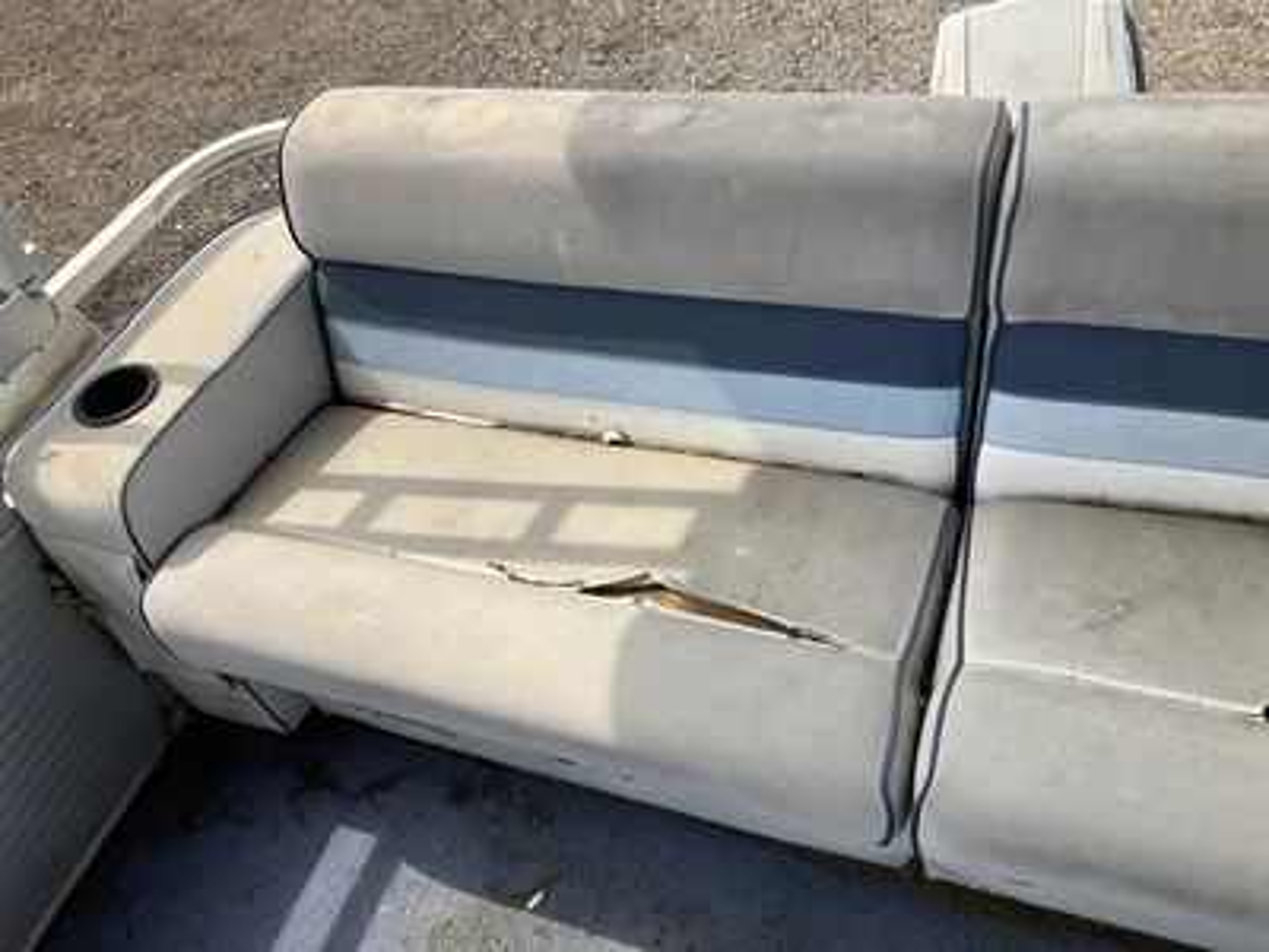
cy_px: 476
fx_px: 1063
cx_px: 634
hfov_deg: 61.7
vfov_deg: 48.2
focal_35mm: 29
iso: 25
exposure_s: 1/749
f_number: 1.8
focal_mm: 3
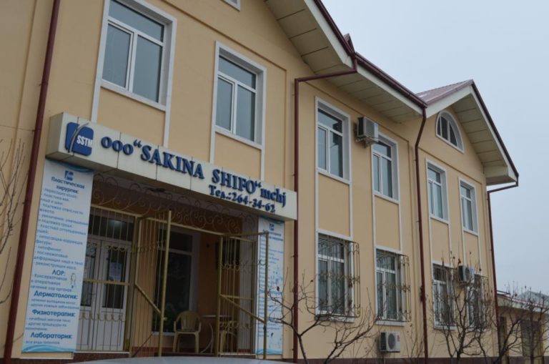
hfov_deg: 49.6
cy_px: 182
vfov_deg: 34.1
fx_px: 594
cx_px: 274
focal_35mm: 39
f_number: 6.3
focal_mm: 26
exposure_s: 1/160
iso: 200
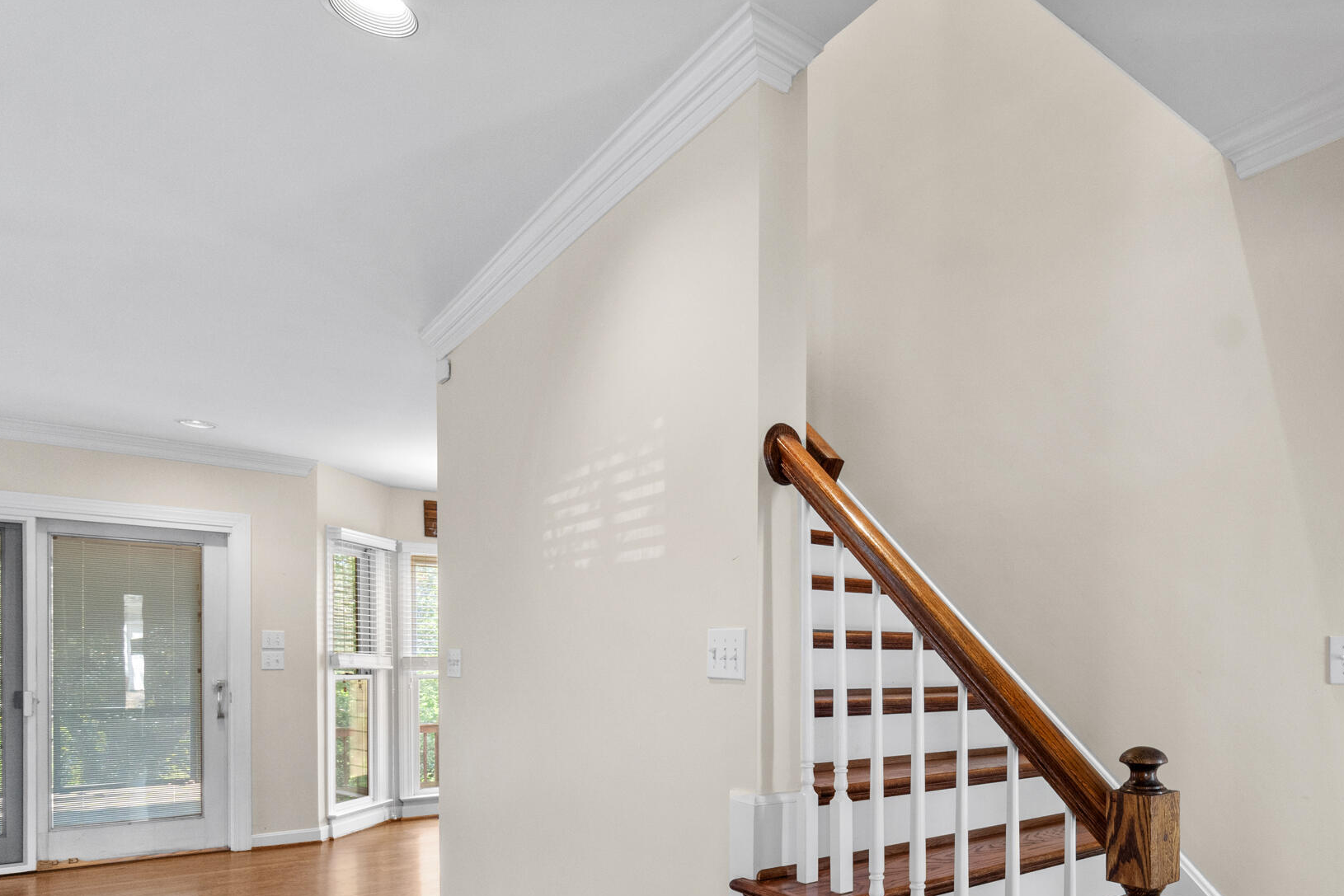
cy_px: 665
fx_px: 859
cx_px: 966
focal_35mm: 23
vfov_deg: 52.8
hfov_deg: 72.1
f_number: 9
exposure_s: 1/2
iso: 400
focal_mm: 10
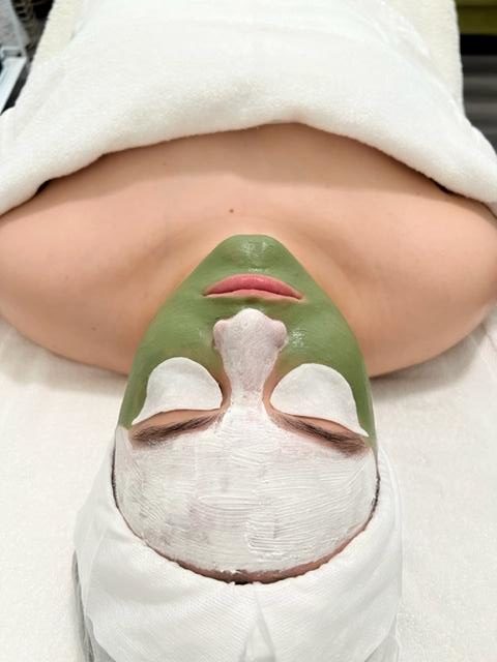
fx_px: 498
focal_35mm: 26
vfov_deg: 67.3
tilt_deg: -52.2
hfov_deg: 53.1
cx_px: 248
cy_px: 331
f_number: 1.5
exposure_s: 1/60
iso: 100
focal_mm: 5.7
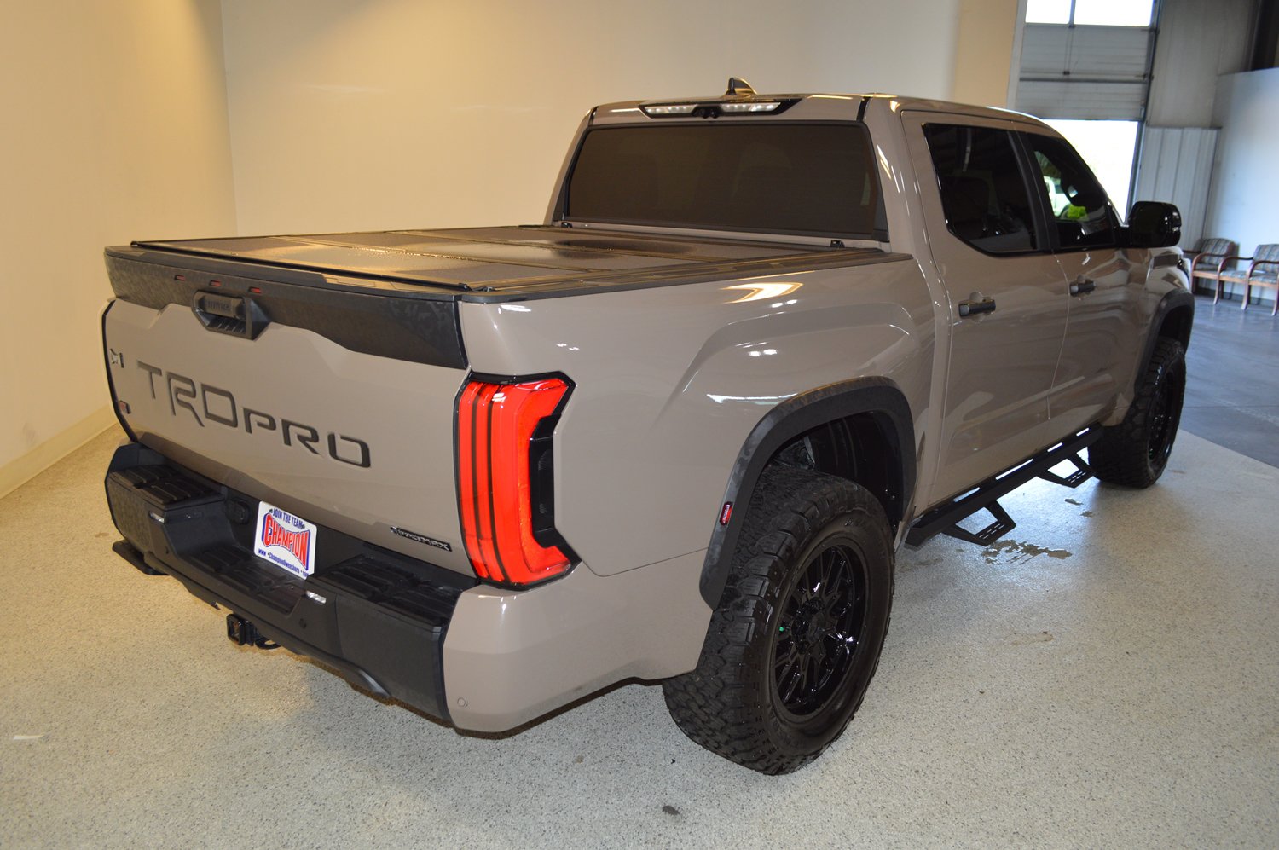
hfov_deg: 67.4
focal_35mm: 27
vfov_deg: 47.8
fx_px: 958
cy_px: 425
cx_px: 640
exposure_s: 1/80
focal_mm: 18
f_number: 4
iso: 400
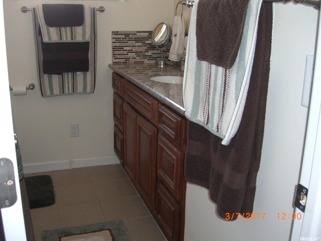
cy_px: 120
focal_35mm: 38
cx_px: 160
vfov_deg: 37.7
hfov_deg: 49.0
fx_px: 352
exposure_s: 1/60
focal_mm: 7.9
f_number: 2.8
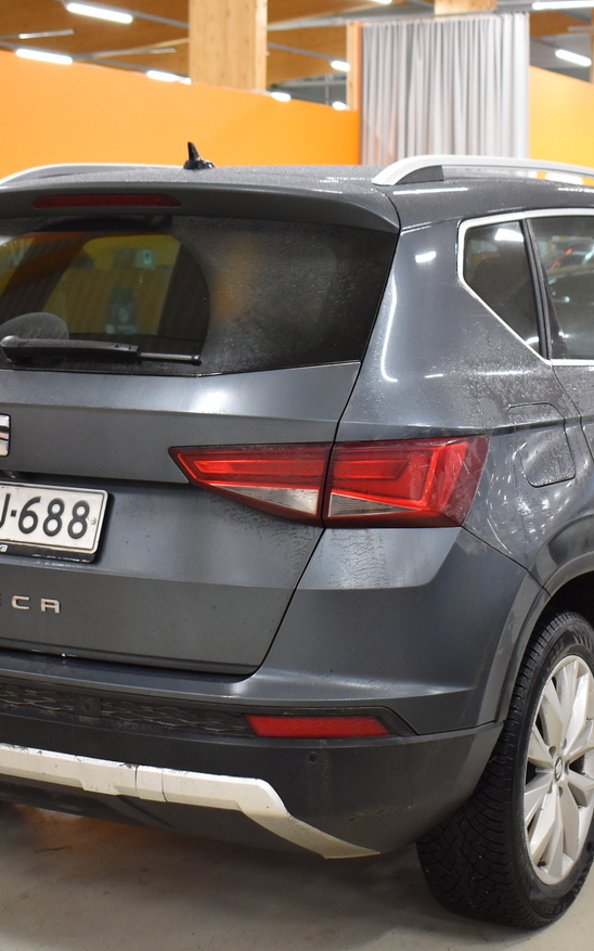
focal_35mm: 65
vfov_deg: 31.6
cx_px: 288
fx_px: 1682
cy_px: 468
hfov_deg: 20.0
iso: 1000
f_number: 3.8
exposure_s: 1/60
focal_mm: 23
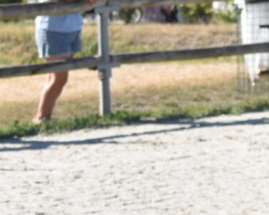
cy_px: 146
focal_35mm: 757
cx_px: 499
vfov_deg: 2.0
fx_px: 6028
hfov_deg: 2.5
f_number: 7.1
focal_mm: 80
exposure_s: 1/1600
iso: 400
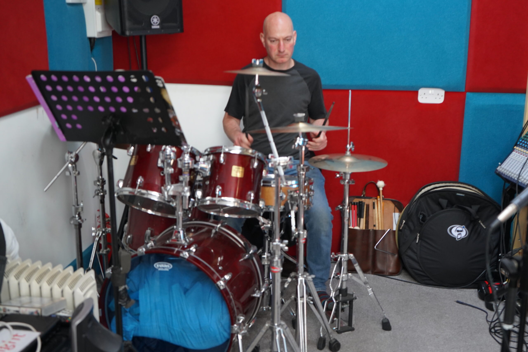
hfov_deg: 45.4
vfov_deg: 31.2
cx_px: 264
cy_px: 176
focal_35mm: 43
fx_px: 631
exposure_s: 1/160
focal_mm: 43
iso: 1600
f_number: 4.5
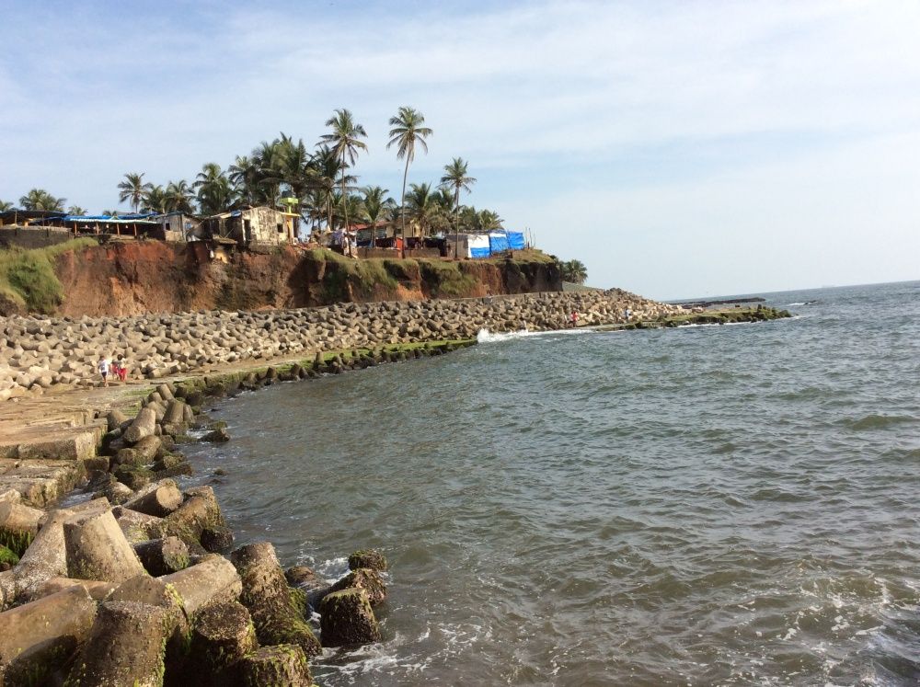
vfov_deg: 44.1
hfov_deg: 56.9
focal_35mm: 32
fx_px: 849
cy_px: 344
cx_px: 460
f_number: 2.4
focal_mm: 3.3
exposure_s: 1/1271
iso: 32
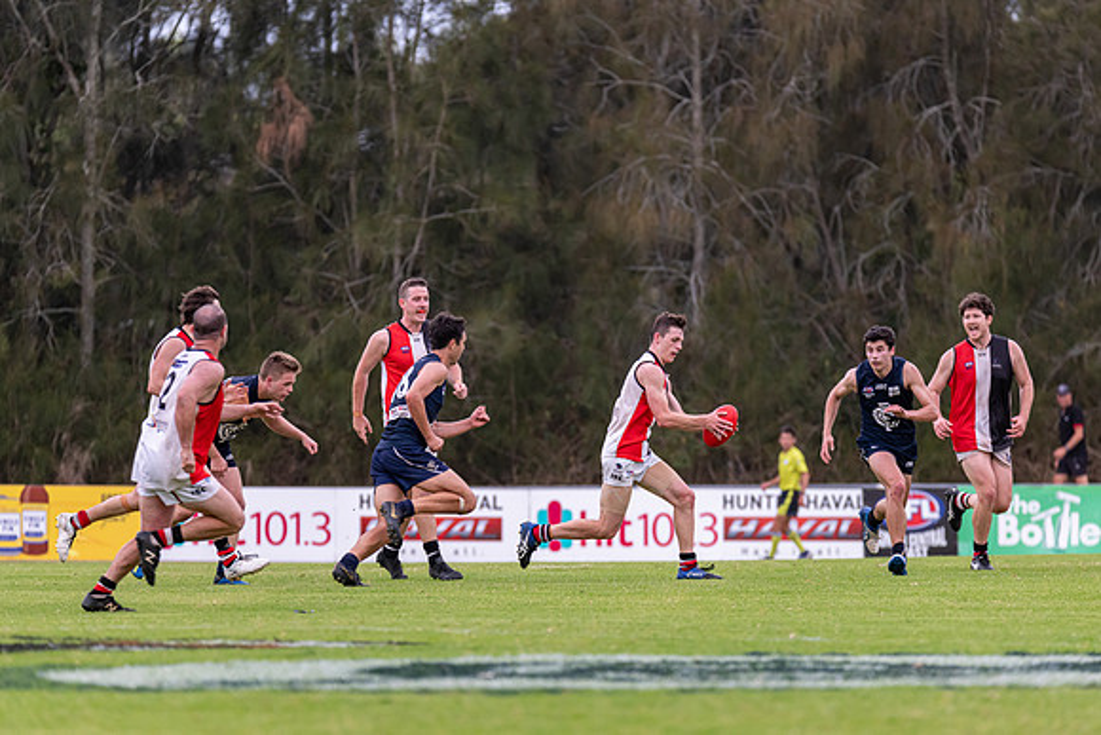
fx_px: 11002
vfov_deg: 3.8
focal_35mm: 360
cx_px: 550
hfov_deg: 5.7
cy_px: 368
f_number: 6.3
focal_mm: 350
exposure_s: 1/1000
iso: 1250
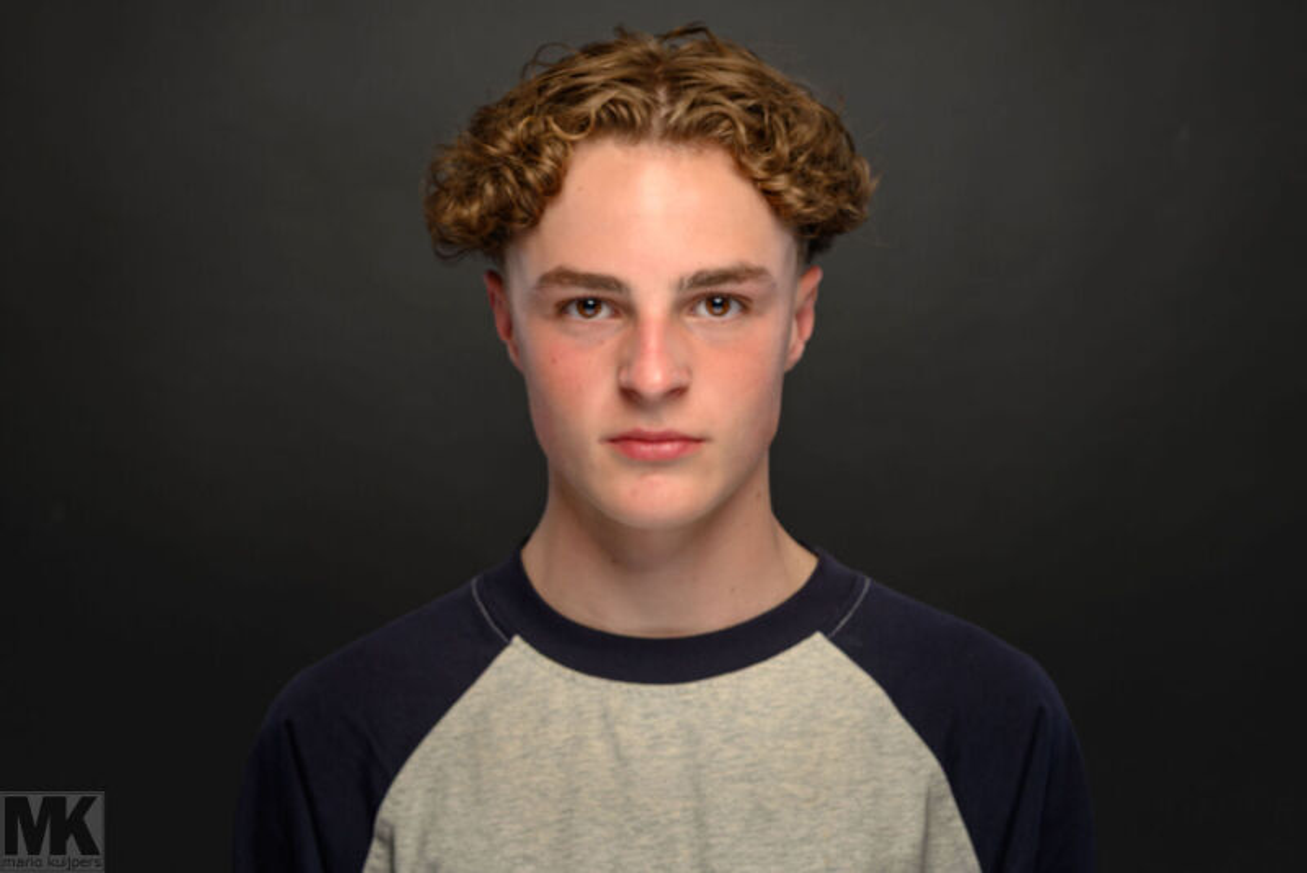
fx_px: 2569
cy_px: 499
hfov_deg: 28.5
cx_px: 663
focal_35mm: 71
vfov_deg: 19.3
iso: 100
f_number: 8
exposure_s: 1/125
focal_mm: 58
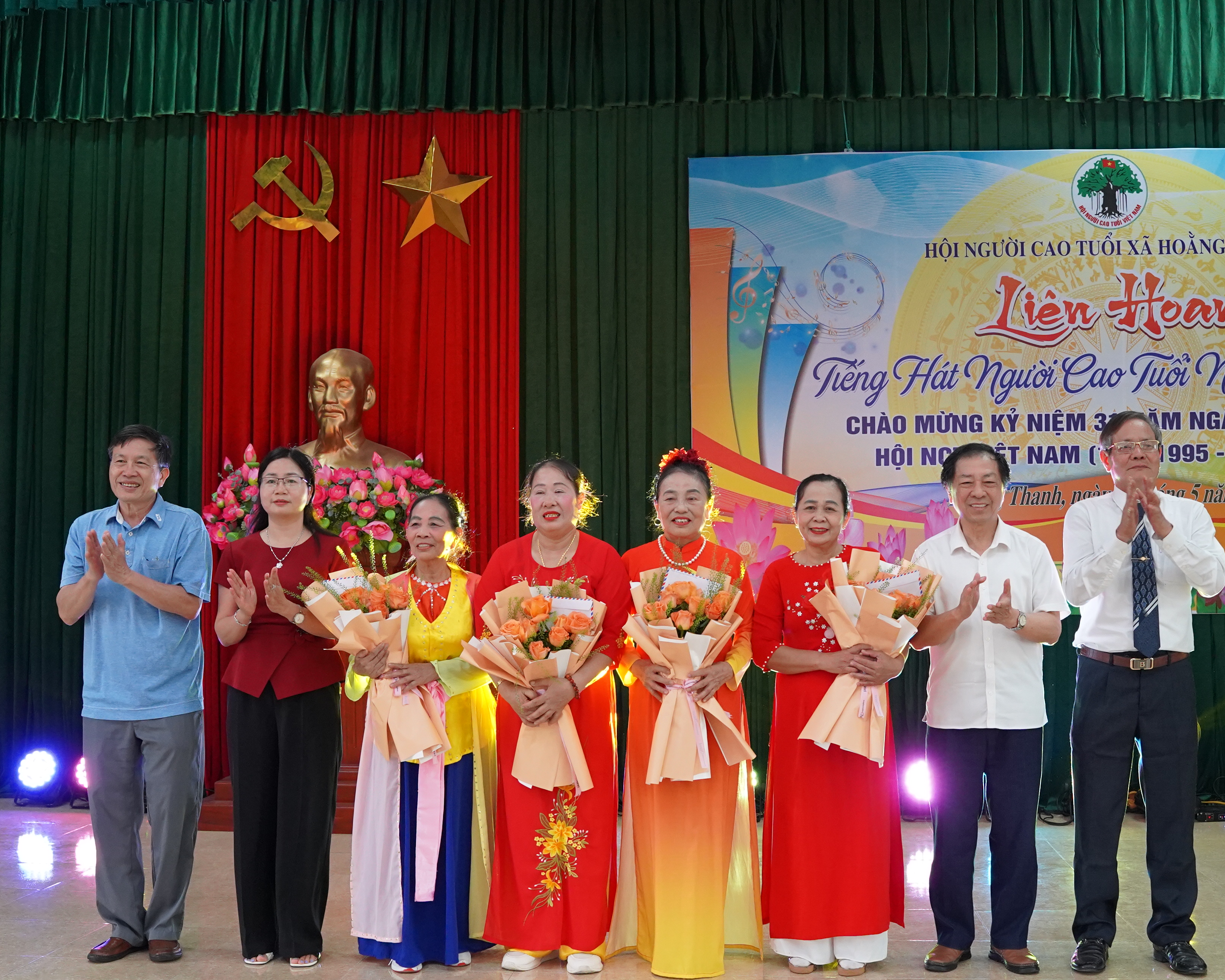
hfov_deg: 44.7
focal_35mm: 41
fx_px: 1487
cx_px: 664
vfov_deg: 36.5
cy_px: 491
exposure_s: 1/160
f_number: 4
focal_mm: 24
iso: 3200
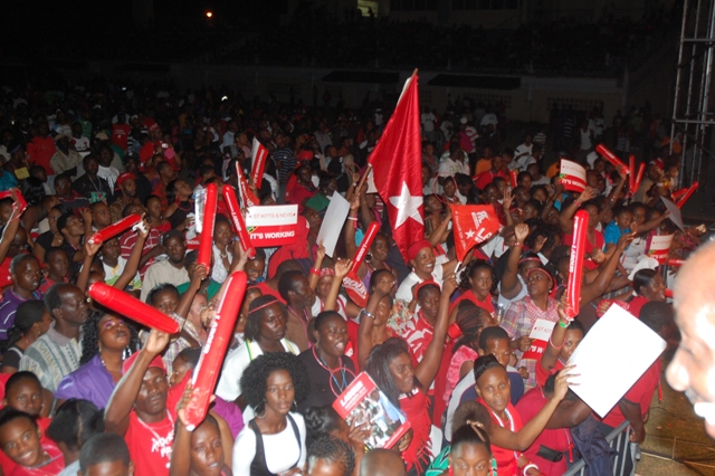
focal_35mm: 40
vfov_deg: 33.0
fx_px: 804
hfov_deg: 47.9
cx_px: 358
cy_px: 238
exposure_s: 1/60
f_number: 3.8
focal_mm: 27
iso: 640
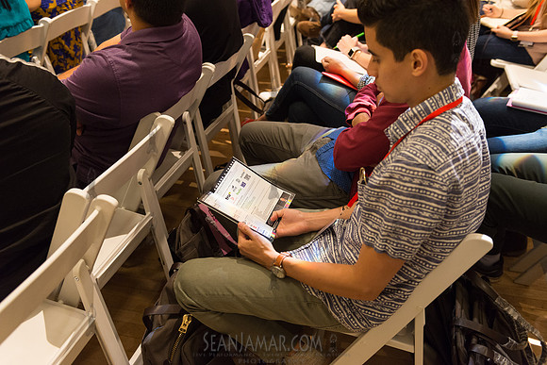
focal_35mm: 34
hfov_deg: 55.8
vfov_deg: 38.9
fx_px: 517
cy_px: 182
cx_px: 274
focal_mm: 34
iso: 3200
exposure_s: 1/125
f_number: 3.5
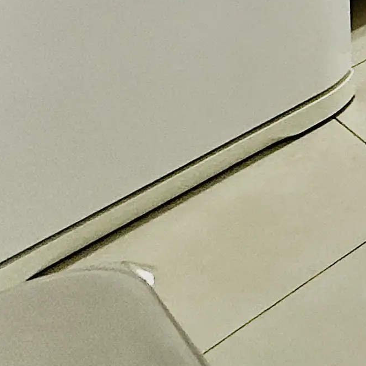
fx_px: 897
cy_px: -460
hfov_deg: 14.1
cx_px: 913
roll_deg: -1.6
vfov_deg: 15.5
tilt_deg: -5.2
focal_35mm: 75
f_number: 2.2
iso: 100
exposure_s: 1/120
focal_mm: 2.22
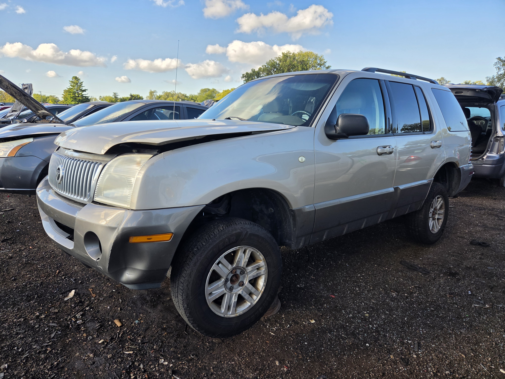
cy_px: 190
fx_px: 336
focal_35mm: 23
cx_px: 252
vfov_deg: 58.9
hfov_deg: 73.9
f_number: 1.8
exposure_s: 1/2021
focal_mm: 5.4
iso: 80
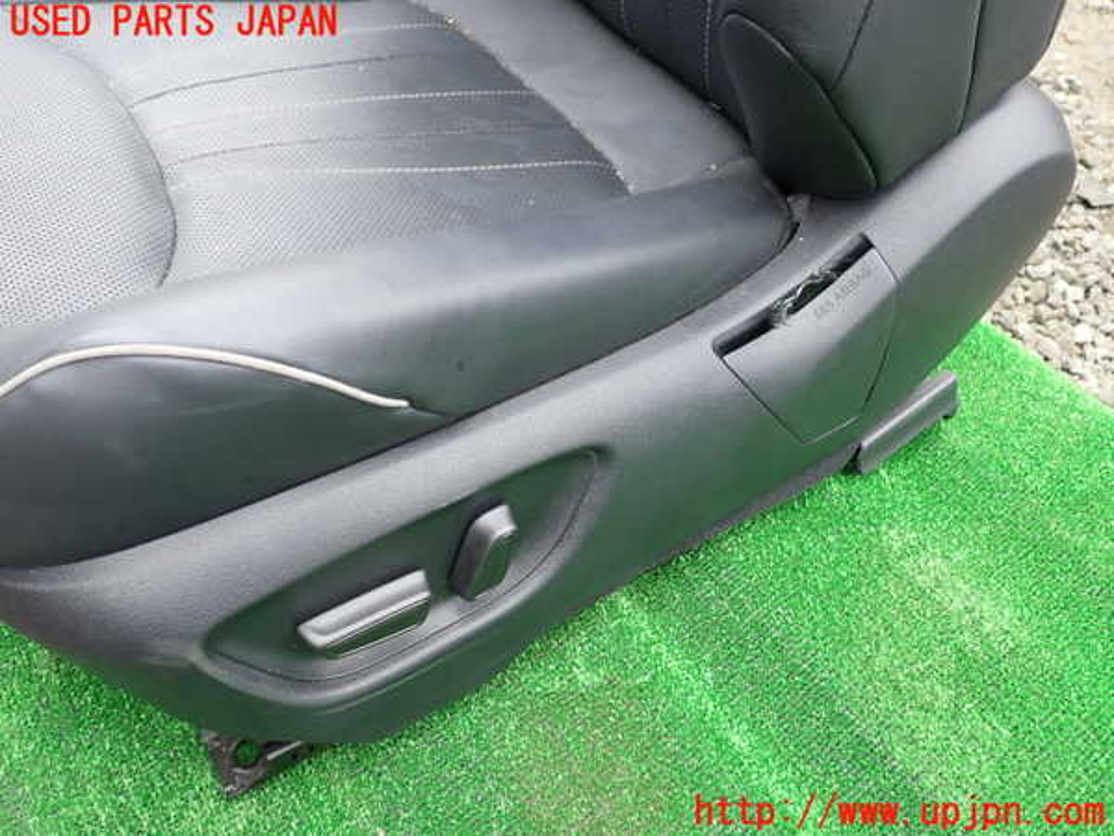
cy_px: 418
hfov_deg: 60.0
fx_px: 965
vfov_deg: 46.8
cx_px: 557
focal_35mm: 30
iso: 100
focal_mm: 5.4
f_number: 2.3
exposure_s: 1/60
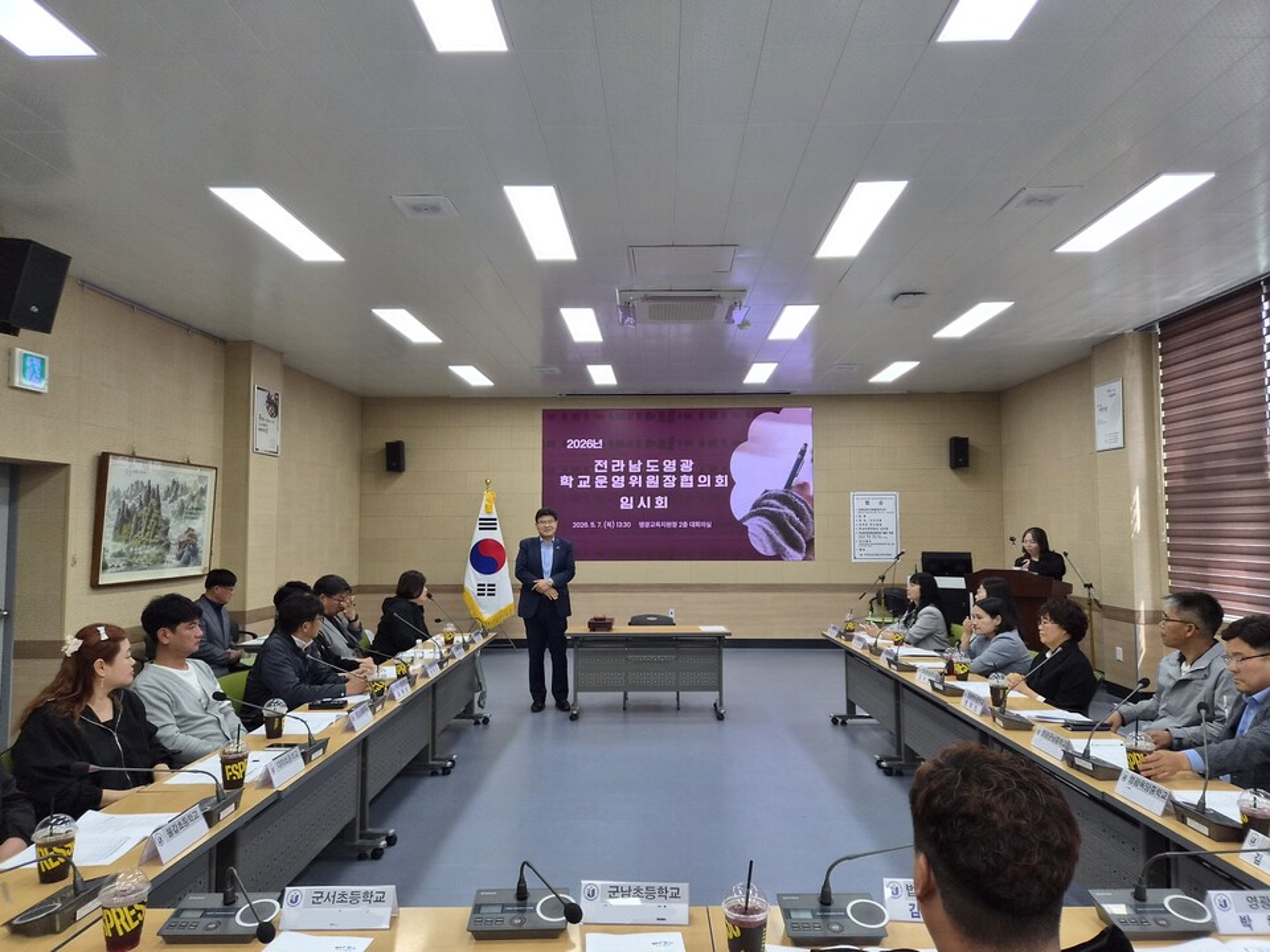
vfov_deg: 58.9
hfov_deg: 73.9
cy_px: 476
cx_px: 635
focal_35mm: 23
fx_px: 844
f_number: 1.8
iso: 32
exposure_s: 1/120
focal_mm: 5.4
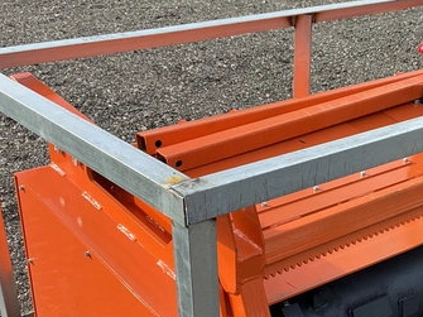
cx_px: 355
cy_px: 246
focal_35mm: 65
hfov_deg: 29.0
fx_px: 794
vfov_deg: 22.3
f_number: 1.8
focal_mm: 3
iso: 25
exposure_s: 1/482
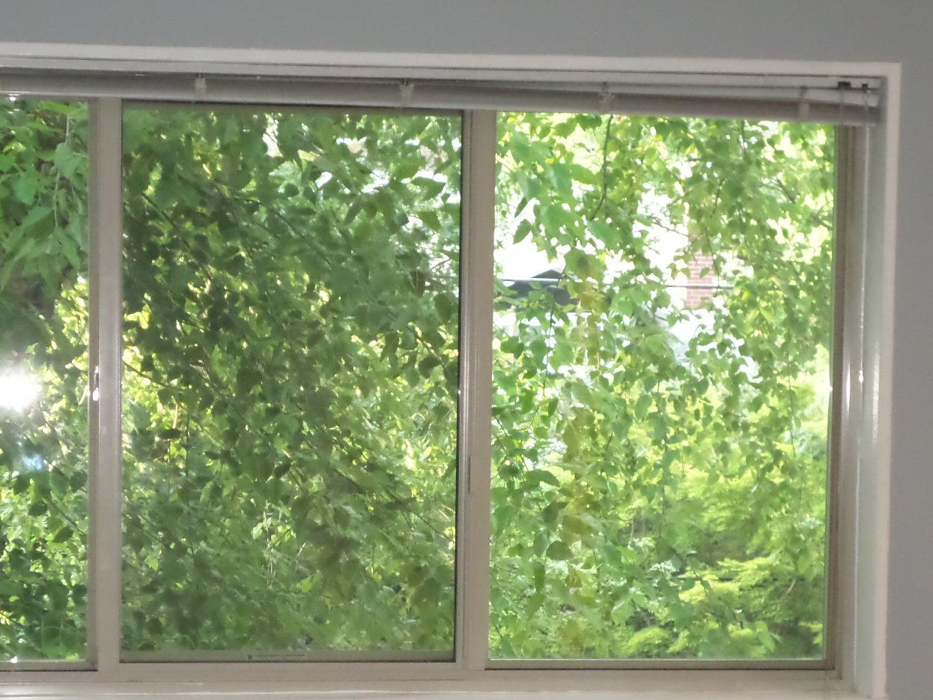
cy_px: 534
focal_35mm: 86
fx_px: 2317
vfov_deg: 17.1
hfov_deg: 22.7
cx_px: 299
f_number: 3.6
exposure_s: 1/45
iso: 640
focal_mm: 9.7
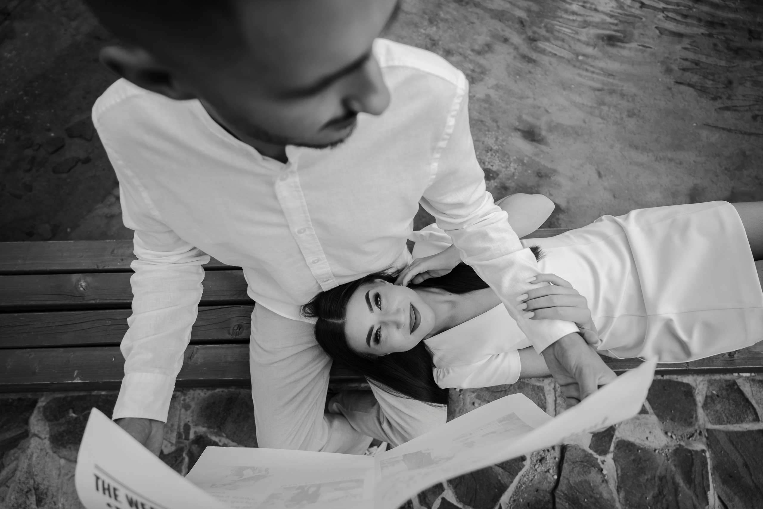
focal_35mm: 17
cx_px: 382
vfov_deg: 70.4
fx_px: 360
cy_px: 254
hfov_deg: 93.3
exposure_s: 1/500
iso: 125
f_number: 2.8
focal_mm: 17
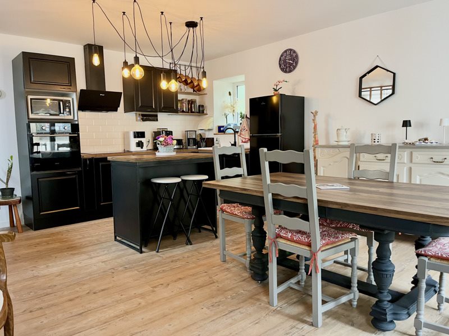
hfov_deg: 67.3
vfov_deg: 53.1
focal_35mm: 26
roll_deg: +2.4
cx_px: 224
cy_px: 168
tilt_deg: -5.2
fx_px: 337
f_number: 1.6
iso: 400
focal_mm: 5.1
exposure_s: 1/53
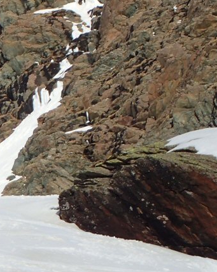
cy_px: 73
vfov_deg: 6.3
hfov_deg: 5.0
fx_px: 2451
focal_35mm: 305
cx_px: -196
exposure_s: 1/500
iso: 100
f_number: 6.3
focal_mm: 18
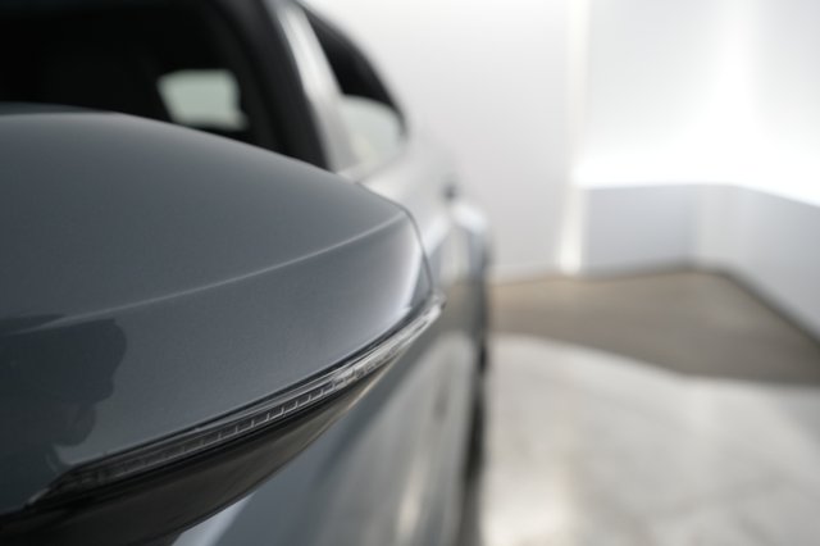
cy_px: 273
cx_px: 410
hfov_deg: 65.5
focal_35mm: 28
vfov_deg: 46.4
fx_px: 637
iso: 1250
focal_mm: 28
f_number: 4.5
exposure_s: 1/100
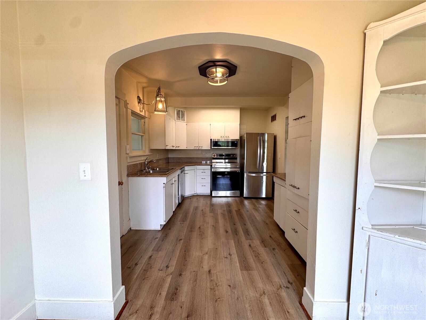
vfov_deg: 85.7
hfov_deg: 102.1
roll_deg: -0.6
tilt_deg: -4.4
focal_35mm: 14
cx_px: 213
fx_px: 172
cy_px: 160
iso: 80
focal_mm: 2.22
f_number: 2.2
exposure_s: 1/120
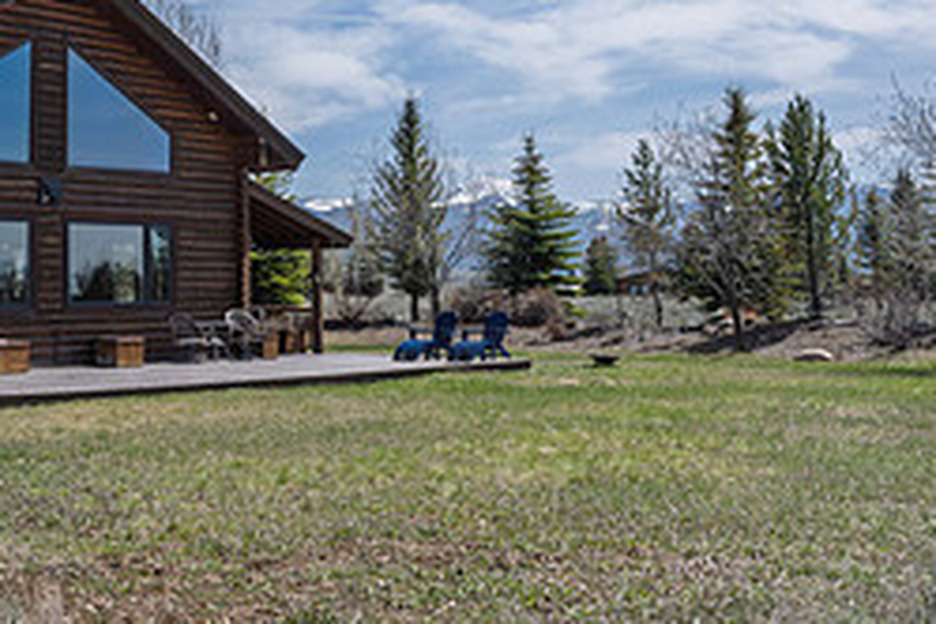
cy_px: 152
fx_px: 1456
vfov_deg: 23.9
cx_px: 233
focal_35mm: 56
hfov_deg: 34.9
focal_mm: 24
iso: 200
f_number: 16
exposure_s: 1/160
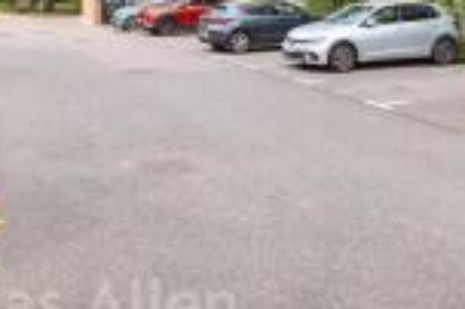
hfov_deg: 41.9
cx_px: 245
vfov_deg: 26.4
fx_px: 606
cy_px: -29
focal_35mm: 47
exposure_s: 1/1600
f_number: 6.3
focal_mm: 10
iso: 800
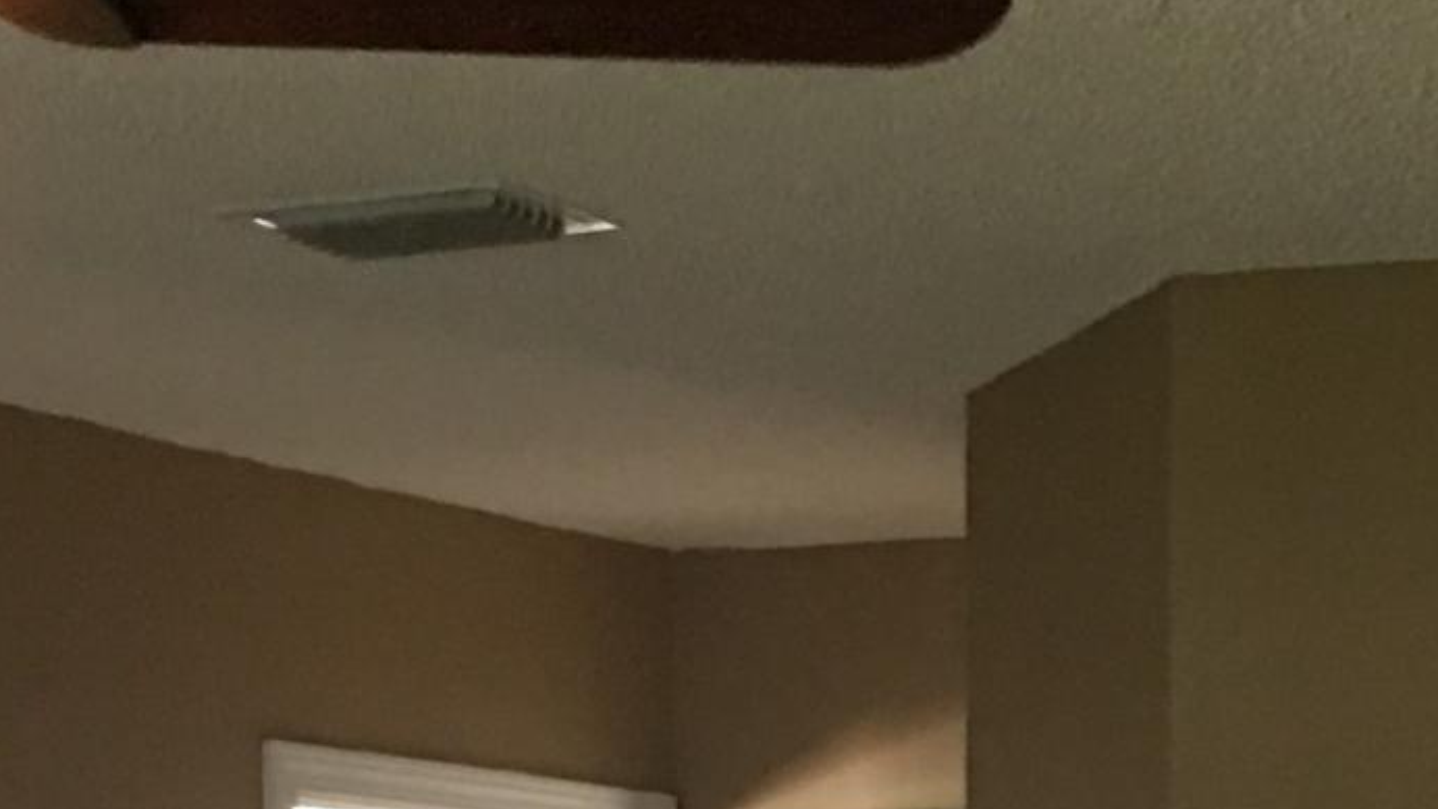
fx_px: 5223
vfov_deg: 8.5
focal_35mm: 137
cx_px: 1467
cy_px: 1466
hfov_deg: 15.4
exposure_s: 1/15
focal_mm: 4.15
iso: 80
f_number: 2.2
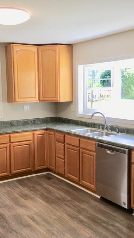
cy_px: 120
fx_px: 272
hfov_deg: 27.7
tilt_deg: -7.7
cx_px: 58
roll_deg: +0.3
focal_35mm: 43
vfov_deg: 47.4
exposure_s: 1/60
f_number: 2.2
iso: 25
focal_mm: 4.15
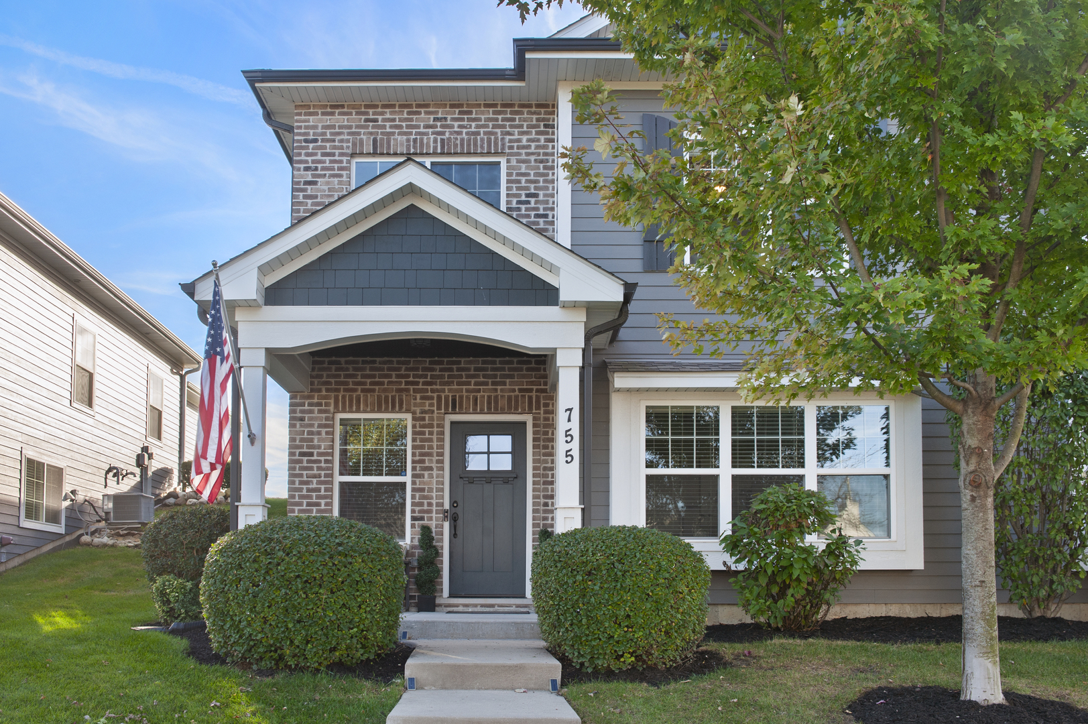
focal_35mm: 32
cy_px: 362
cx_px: 544
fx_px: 966
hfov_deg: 58.7
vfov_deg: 41.1
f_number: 8
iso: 400
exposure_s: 1/125
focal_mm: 32
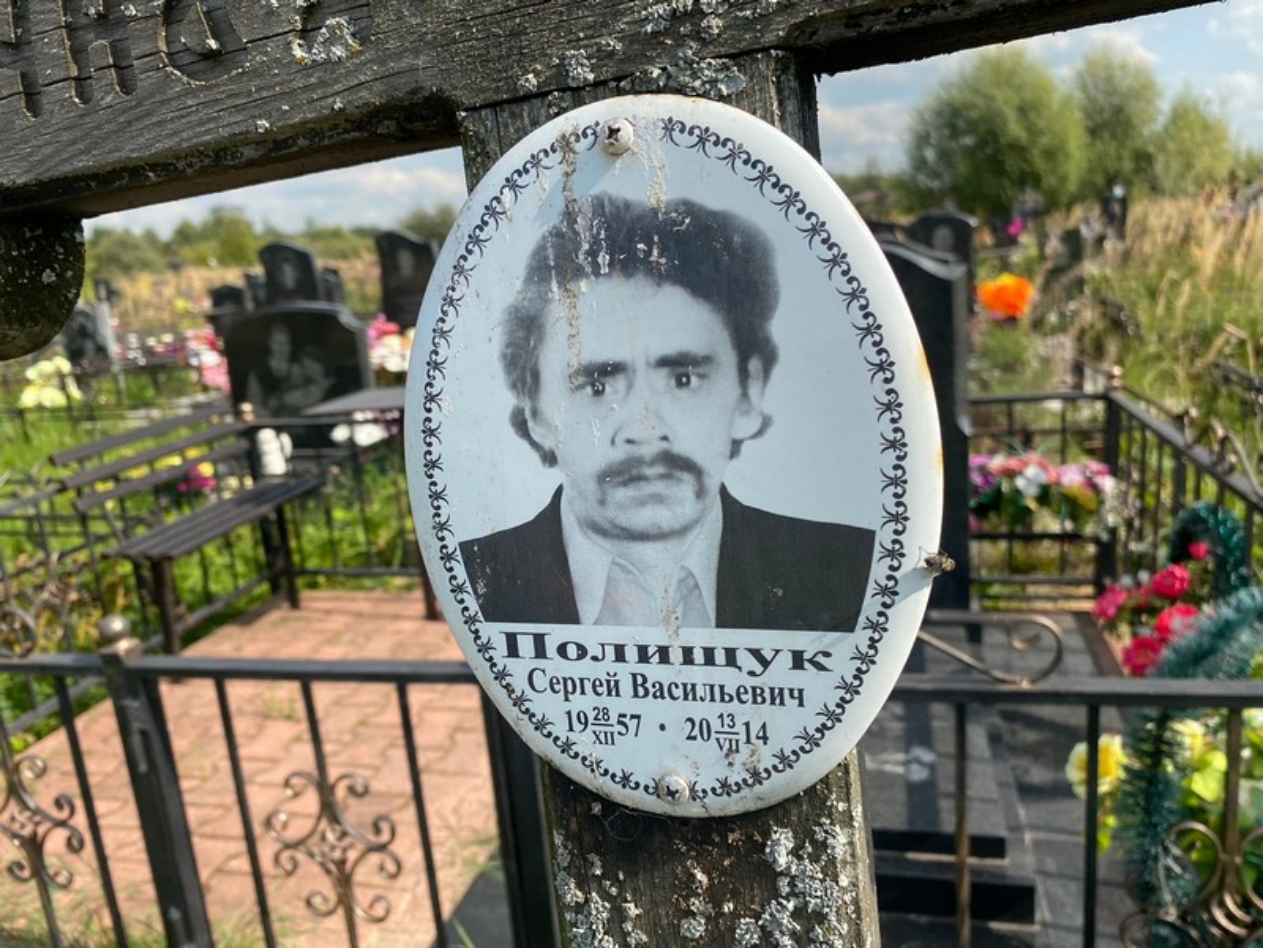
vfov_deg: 53.1
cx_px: 632
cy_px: 474
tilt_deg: -12.9
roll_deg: +4.9
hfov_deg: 67.3
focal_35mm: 26
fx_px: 949
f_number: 1.8
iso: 32
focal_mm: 4.25
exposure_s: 1/2183
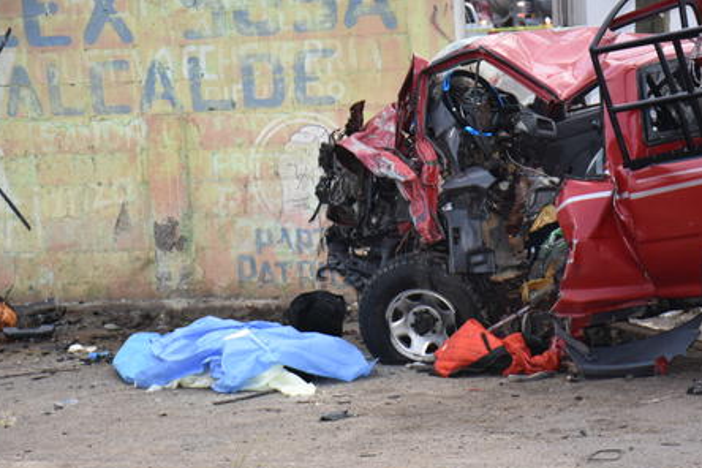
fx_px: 2964
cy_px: 236
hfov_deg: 13.5
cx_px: 373
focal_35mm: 152
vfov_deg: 9.0
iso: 400
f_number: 5.6
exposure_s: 1/200
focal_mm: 90
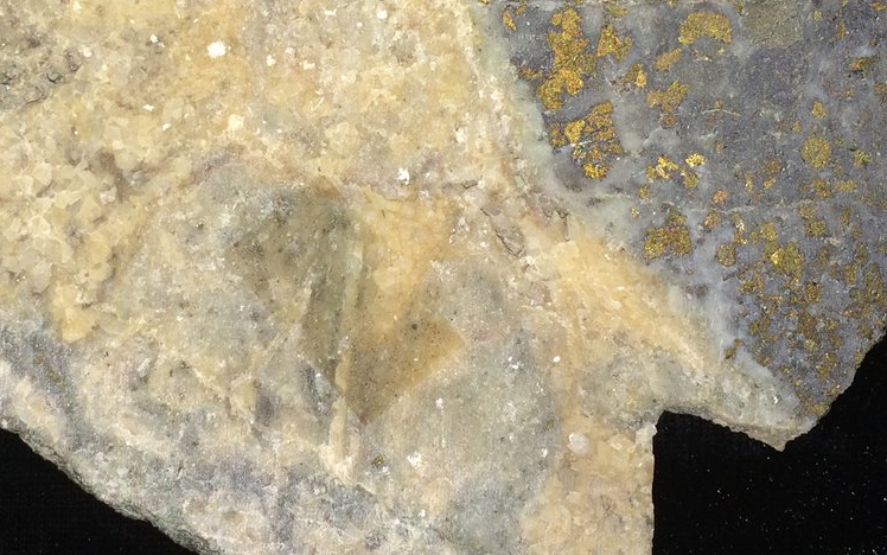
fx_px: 1644
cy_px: 64
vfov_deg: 18.9
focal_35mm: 68
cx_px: 299
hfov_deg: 30.0
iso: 32
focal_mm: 4.12
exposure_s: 1/135
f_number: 2.2
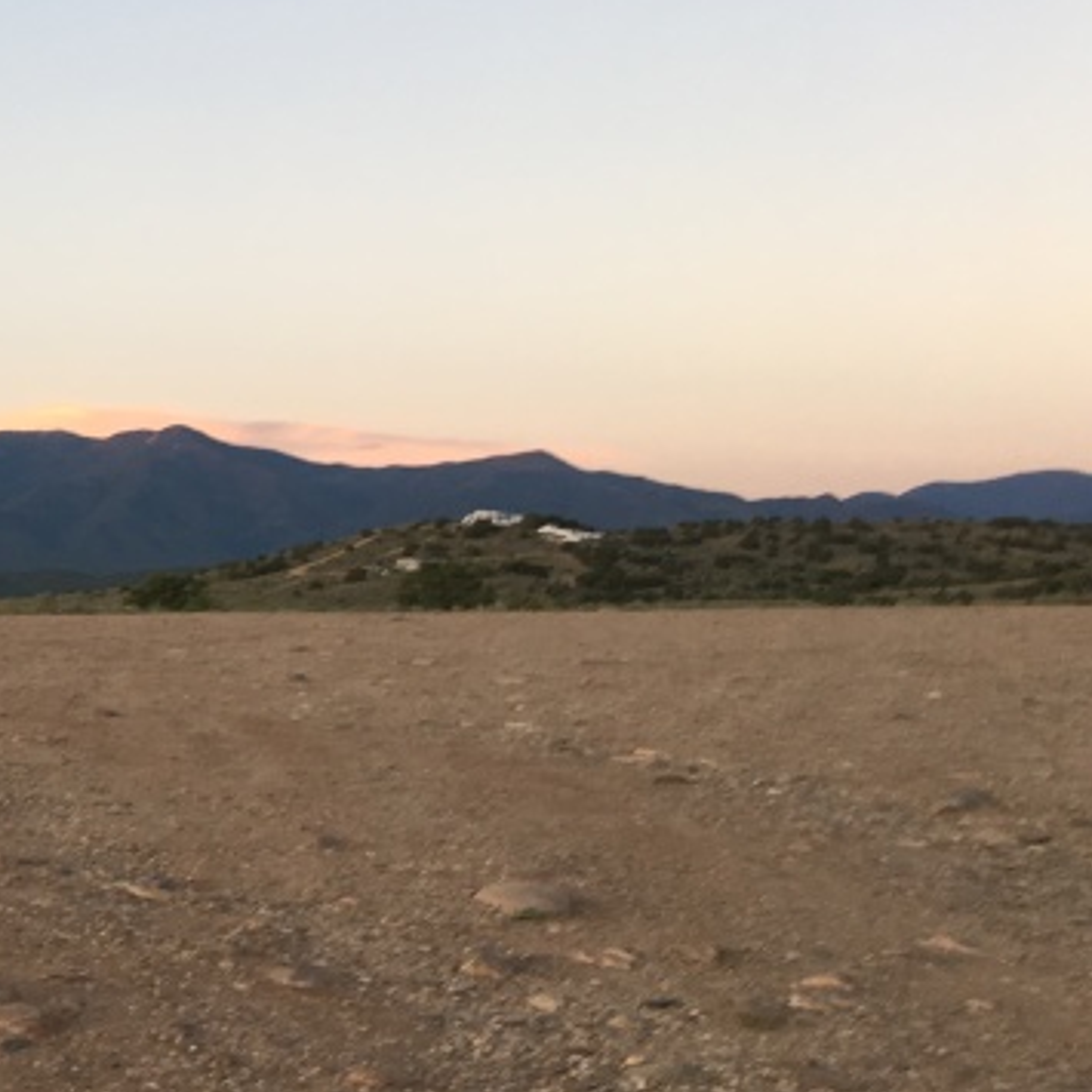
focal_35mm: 74
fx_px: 2641
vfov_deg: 23.4
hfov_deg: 20.9
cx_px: -381
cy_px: 572
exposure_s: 1/60
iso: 32
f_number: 2.2
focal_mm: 4.15
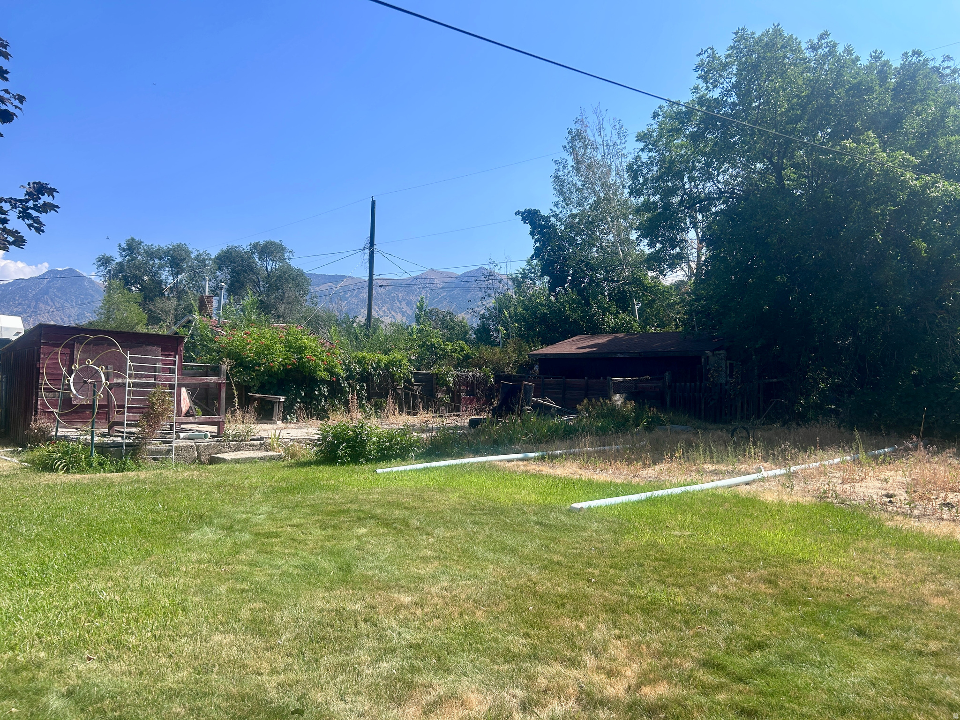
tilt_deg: +2.4
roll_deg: -0.7
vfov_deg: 53.1
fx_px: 721
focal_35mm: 26
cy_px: 360
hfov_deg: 67.3
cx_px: 480
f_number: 1.5
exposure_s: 1/3460
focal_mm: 5.7
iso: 50
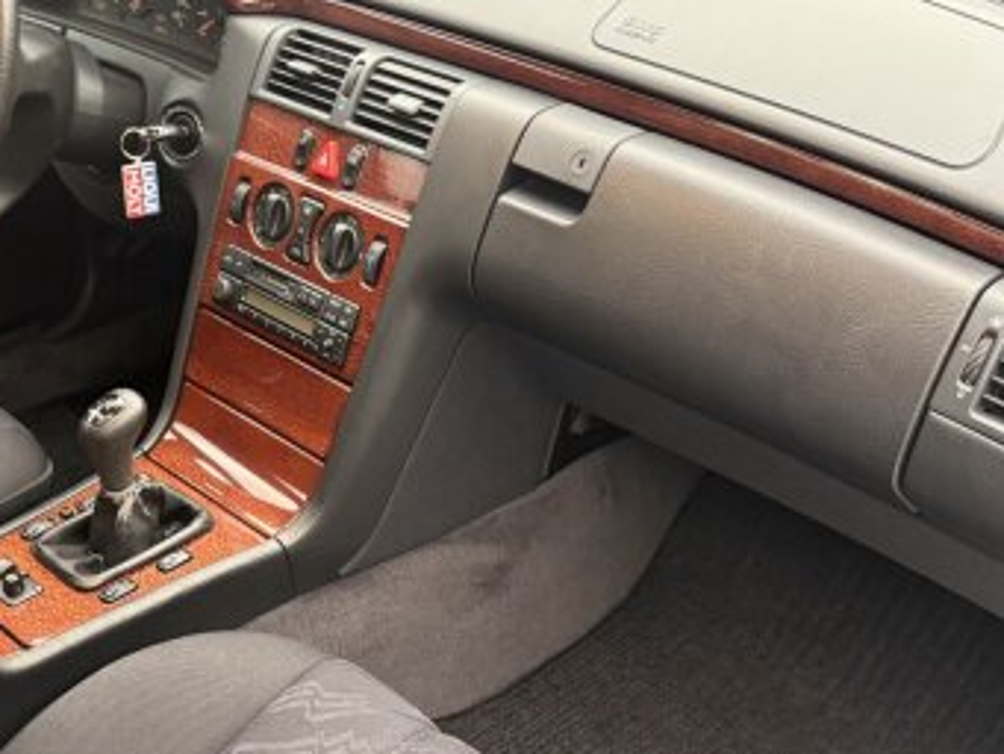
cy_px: 515
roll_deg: +1.4
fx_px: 1306
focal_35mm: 45
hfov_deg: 41.6
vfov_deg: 31.9
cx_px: 347
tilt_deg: -36.0
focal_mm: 6.76
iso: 640
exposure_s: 1/33
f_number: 1.78
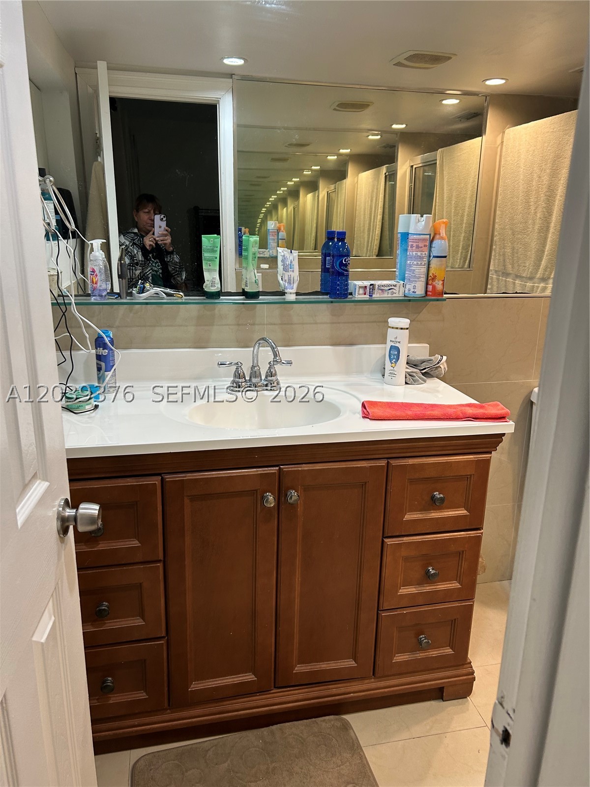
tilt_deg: -15.8
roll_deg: -1.2
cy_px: 394
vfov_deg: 67.3
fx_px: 591
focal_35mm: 26
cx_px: 295
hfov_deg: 53.1
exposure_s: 1/60
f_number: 1.5
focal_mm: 5.7
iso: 80
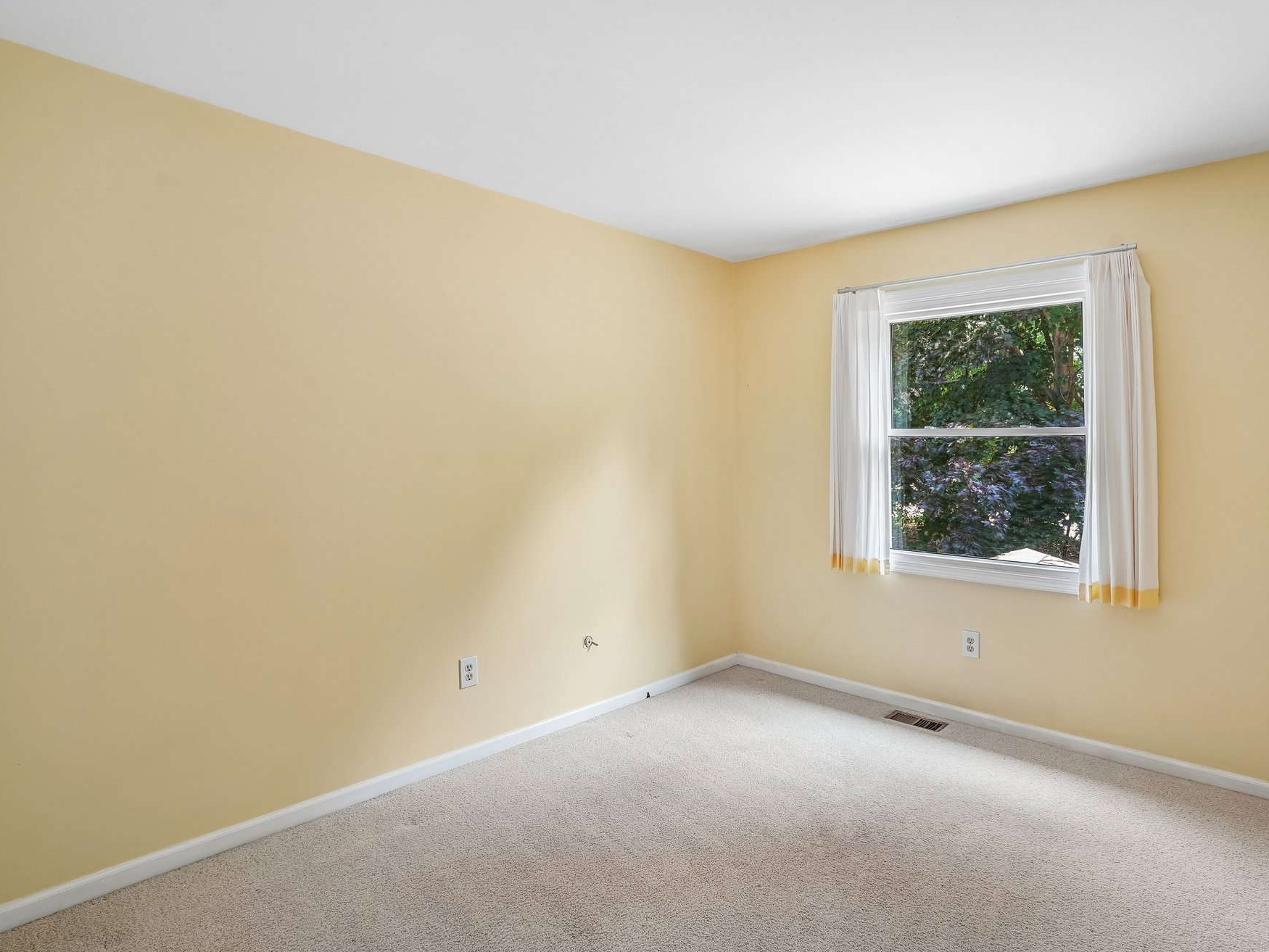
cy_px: 472
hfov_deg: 87.2
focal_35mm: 18
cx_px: 727
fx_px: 660
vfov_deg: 71.6
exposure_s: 1/25
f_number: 8
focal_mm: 16
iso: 400
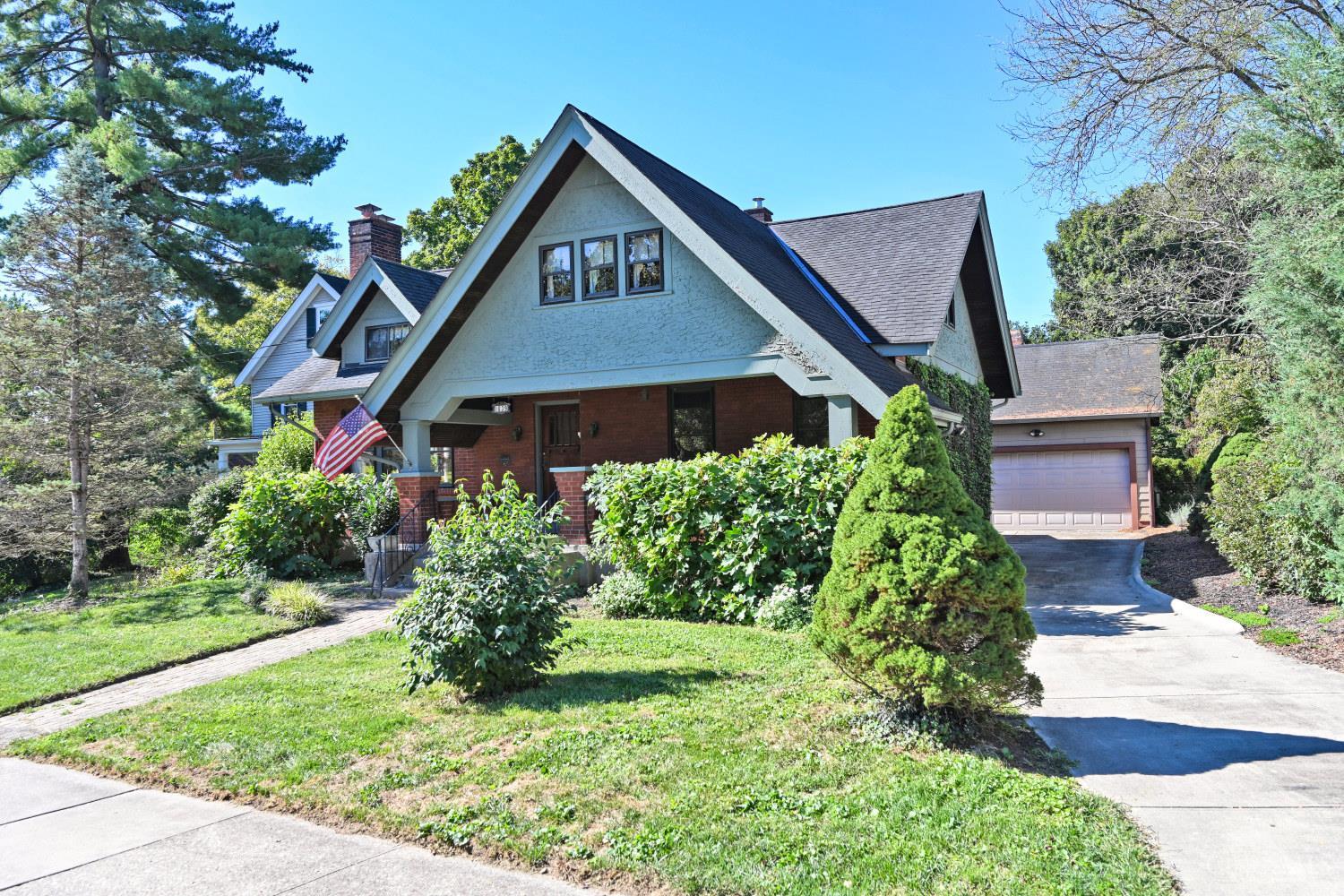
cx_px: 672
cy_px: 448
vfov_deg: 52.2
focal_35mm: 24
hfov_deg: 72.6
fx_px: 915
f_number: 5.6
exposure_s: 1/250
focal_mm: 24.5
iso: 125
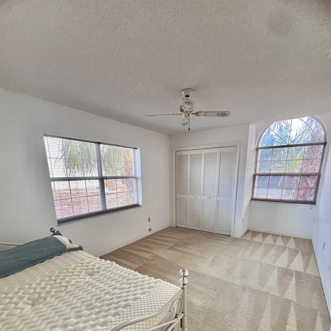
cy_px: 220
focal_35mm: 16
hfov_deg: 87.4
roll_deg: +0.7
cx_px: 167
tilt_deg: -14.1
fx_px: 173
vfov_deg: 84.5
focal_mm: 1.57
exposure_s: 1/99
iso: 160
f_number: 1.8
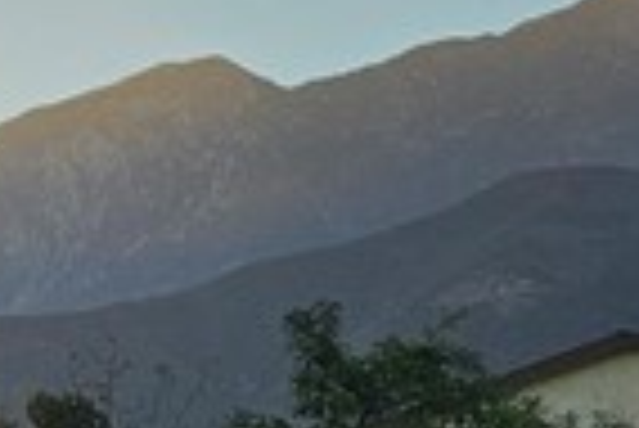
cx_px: -1148
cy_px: 158
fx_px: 3056
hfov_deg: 9.7
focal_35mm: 172
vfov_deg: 8.0
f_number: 1.7
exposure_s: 1/283
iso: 10
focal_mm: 6.3
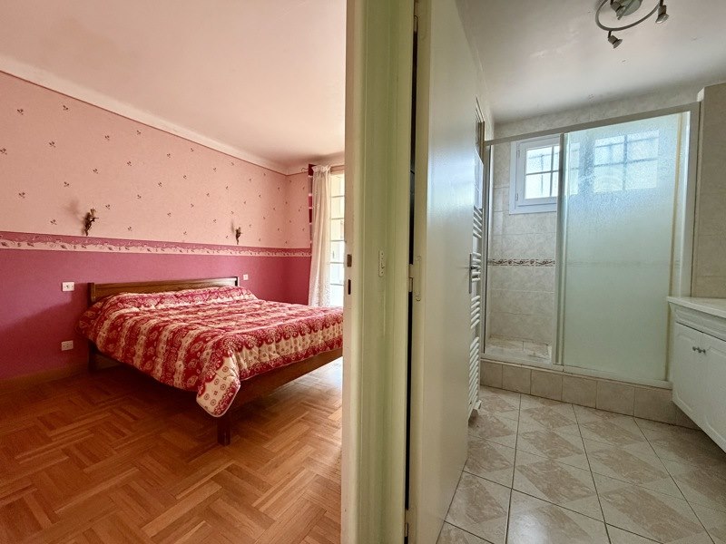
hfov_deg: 102.1
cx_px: 363
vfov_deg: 85.7
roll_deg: -0.1
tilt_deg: -2.6
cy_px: 272
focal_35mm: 14
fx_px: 294
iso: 500
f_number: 2.2
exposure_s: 1/60
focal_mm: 2.22
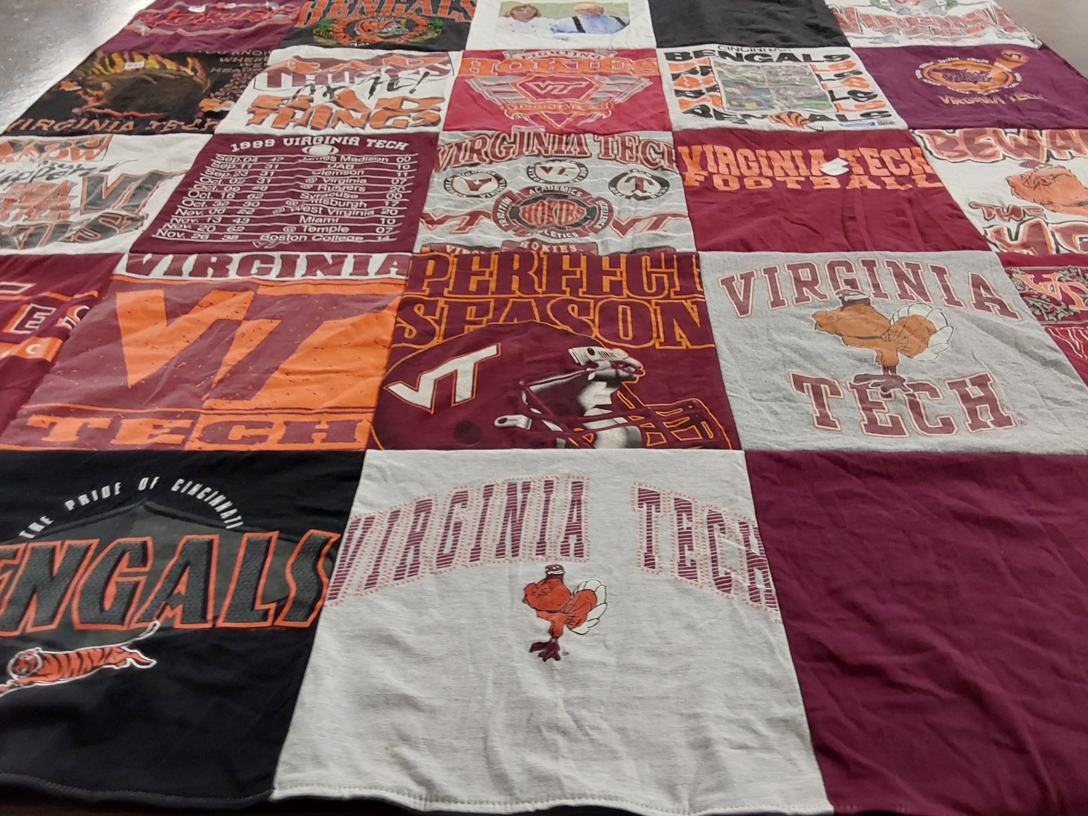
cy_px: 408
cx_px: 544
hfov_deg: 63.4
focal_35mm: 28
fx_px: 880
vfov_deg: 49.7
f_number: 1.9
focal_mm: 2.91
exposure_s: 1/50
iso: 100
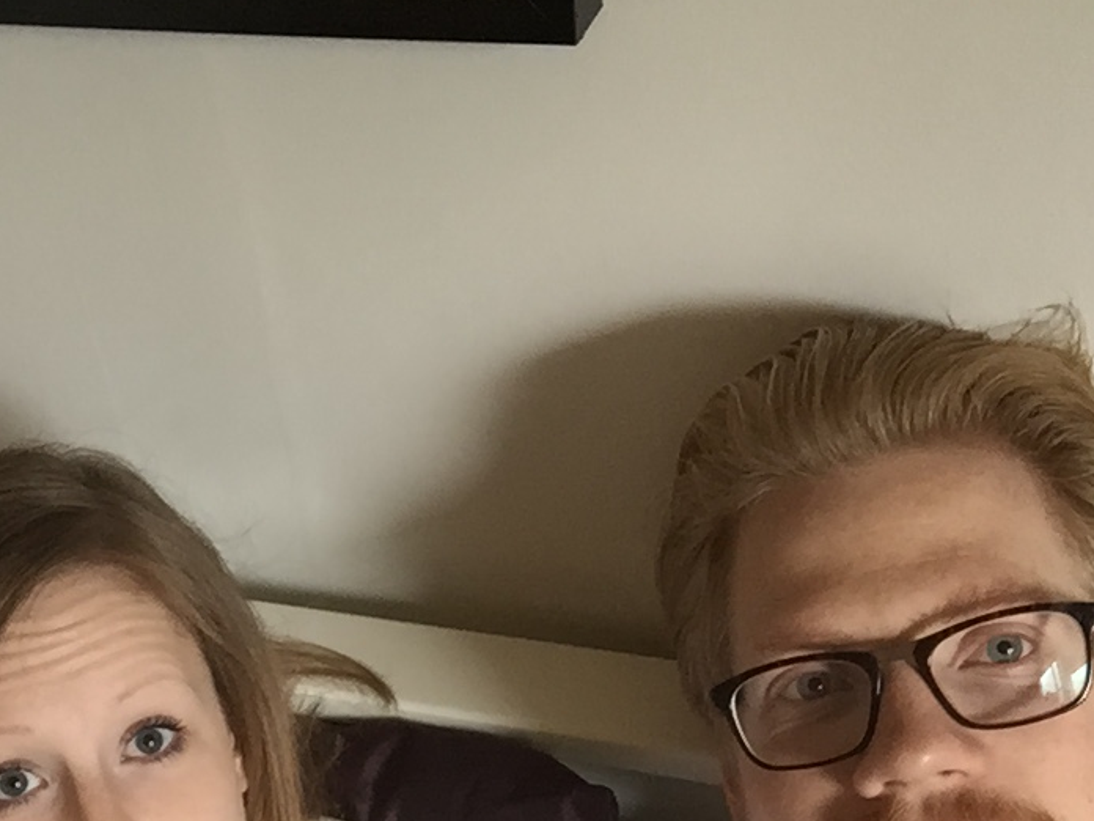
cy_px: 736
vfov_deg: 24.9
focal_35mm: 57
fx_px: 1801
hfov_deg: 33.5
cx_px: 366
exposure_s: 1/30
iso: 160
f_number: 2.2
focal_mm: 2.65
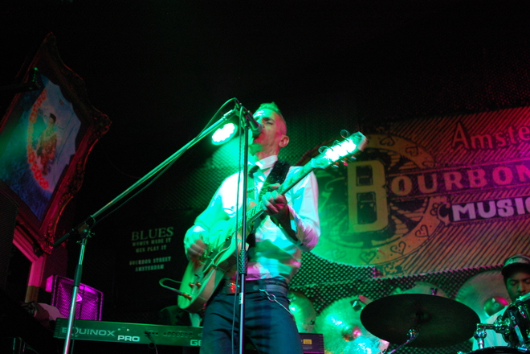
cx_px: 265
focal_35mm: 52
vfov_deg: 25.8
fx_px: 773
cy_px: 177
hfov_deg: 37.9
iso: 800
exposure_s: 1/8
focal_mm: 35
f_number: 1.8
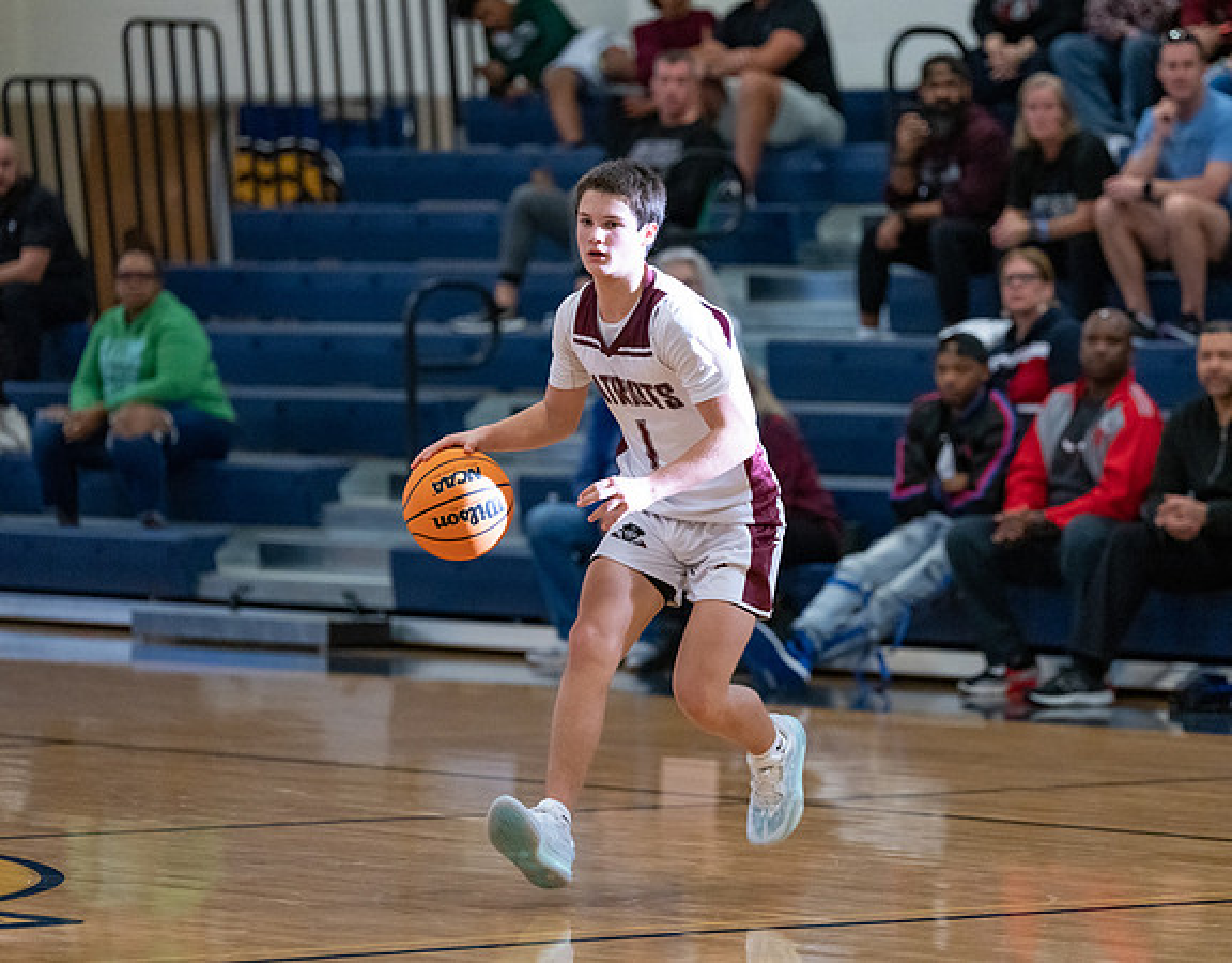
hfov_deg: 9.2
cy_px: 431
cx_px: 718
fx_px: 7630
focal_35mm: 211
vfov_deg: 7.2
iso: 5000
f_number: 2.8
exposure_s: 1/1000
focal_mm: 157
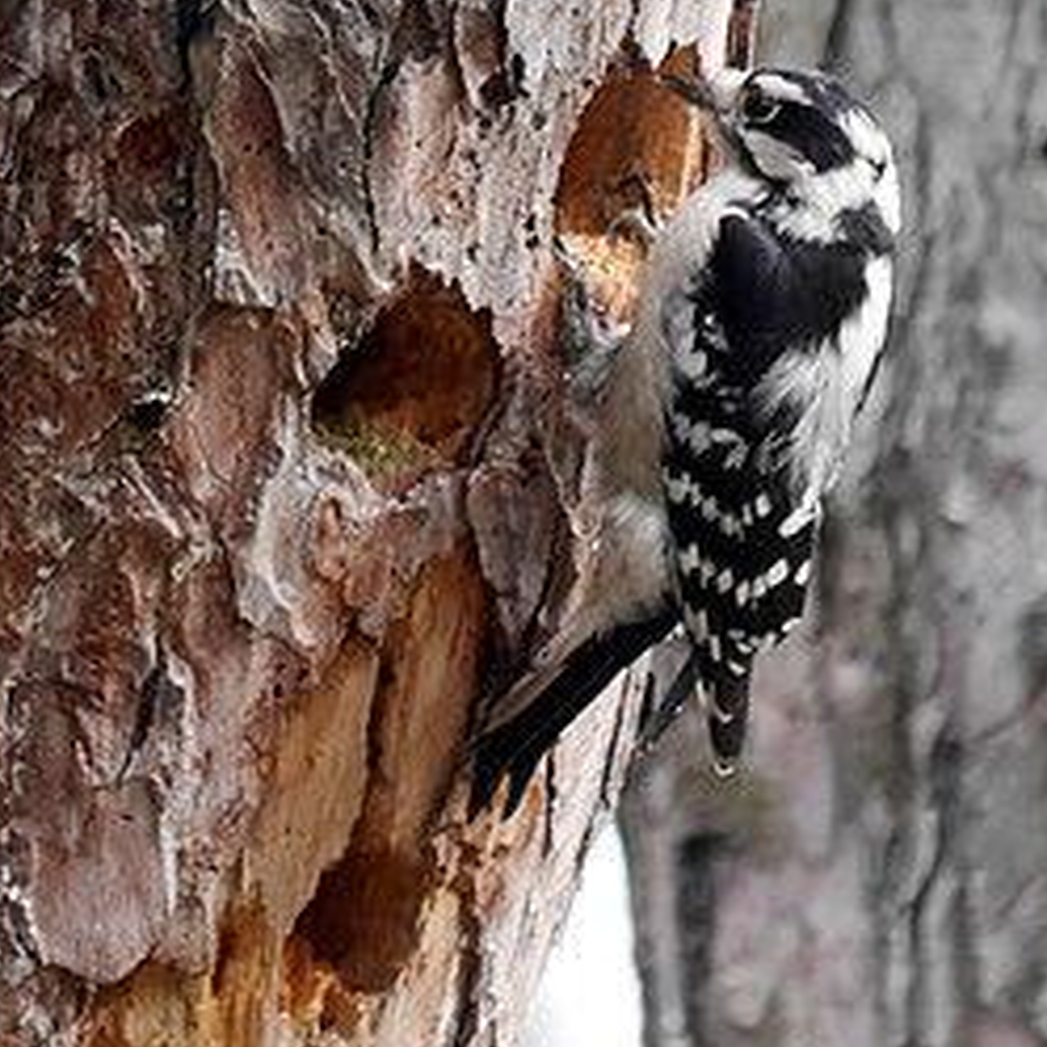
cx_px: 519
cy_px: 429
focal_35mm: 959
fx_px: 32817
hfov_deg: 1.8
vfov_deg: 1.8
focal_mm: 300
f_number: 5.6
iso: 1250
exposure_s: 1/400
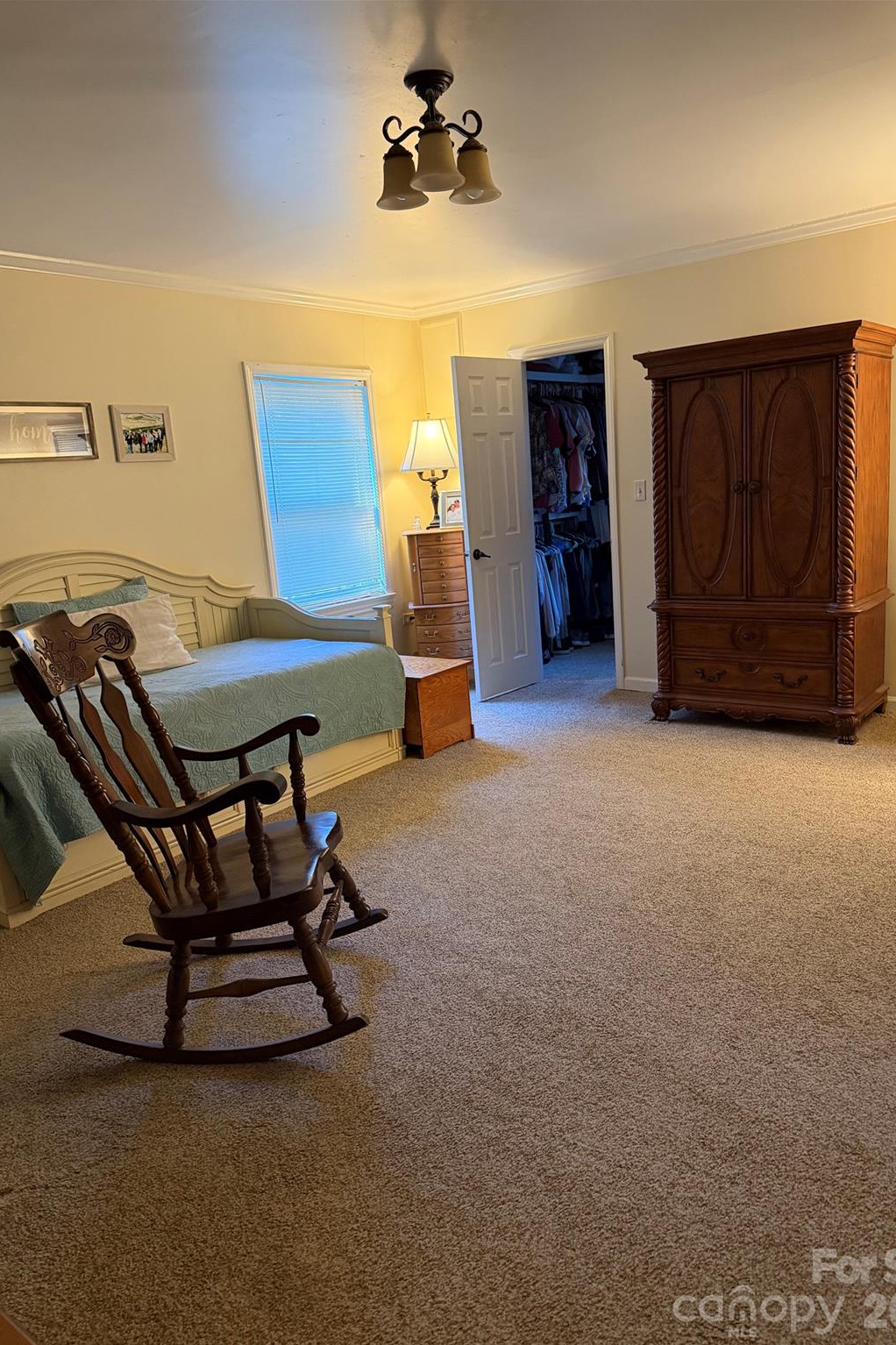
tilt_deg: -12.0
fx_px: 934
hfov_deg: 51.3
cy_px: 672
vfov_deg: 71.5
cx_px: 465
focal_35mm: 25
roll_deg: +4.6
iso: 640
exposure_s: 1/40
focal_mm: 6.76
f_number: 1.78
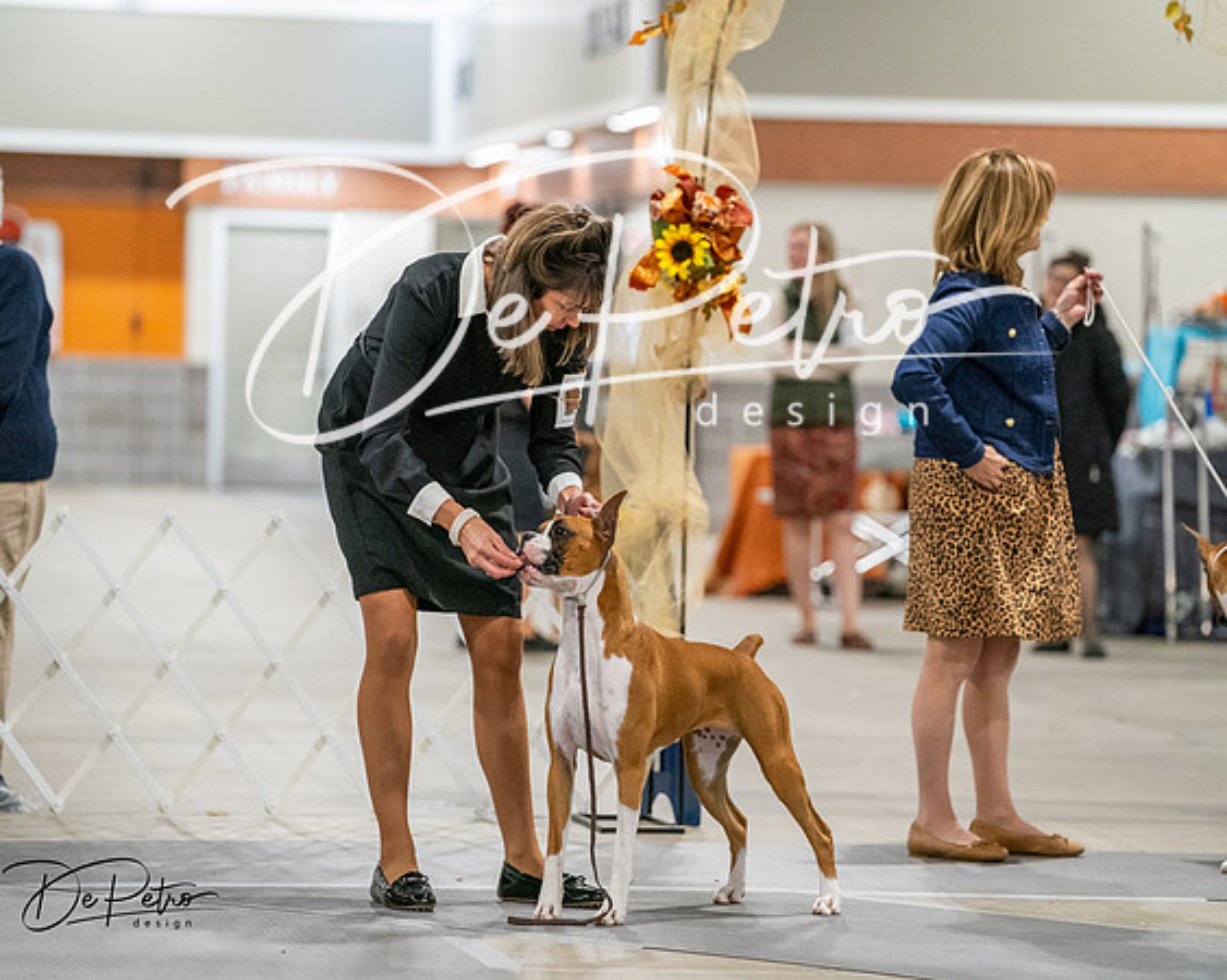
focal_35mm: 185
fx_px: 6705
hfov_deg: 10.5
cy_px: 490
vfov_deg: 8.4
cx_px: 614
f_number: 3.5
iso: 6400
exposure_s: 1/250
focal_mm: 164
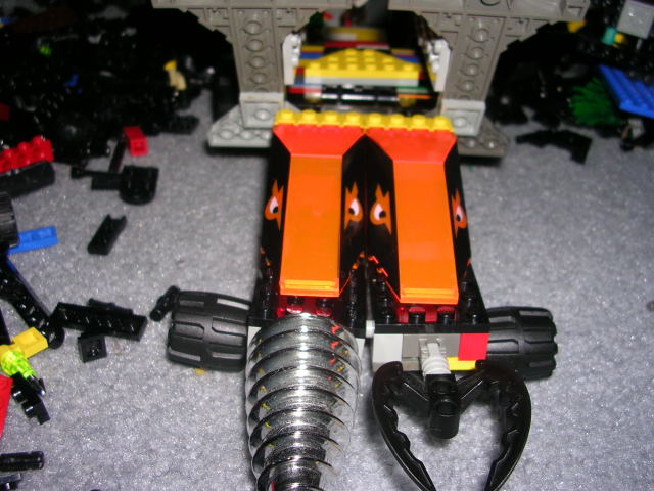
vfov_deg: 37.7
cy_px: 246
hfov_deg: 49.0
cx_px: 327
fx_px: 718
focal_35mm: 38
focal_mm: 5.8
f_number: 2.8
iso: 50
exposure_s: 1/60.1
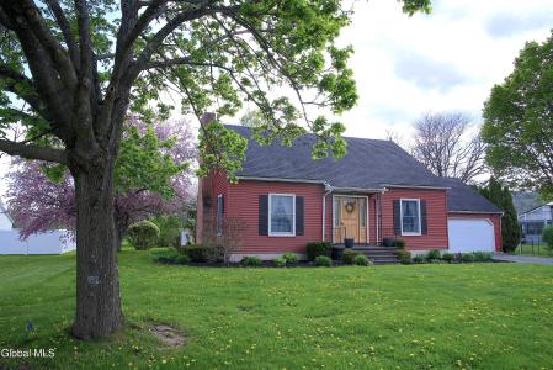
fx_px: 369
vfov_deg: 53.2
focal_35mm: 24
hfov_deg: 73.7
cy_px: 185
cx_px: 276
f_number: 11
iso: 100
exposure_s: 1/50
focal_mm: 24
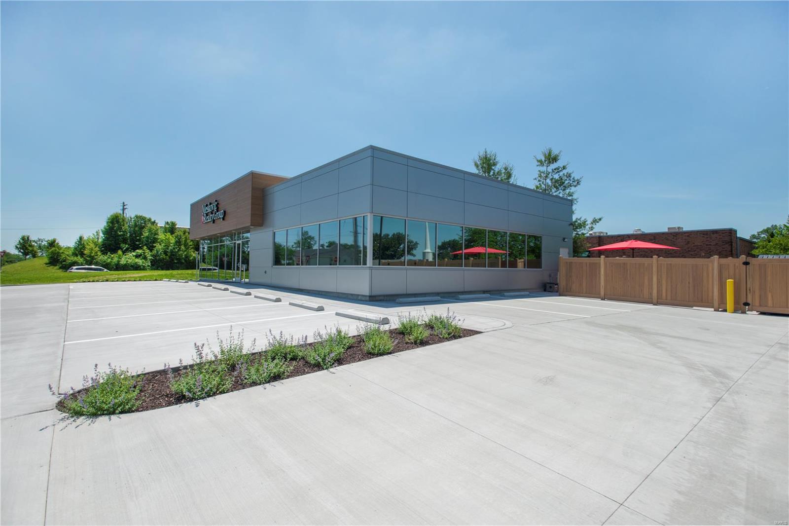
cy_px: 263
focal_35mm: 17
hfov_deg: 93.3
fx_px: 372
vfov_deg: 70.4
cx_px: 394
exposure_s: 1/5000
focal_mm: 17
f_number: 7.1
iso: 640
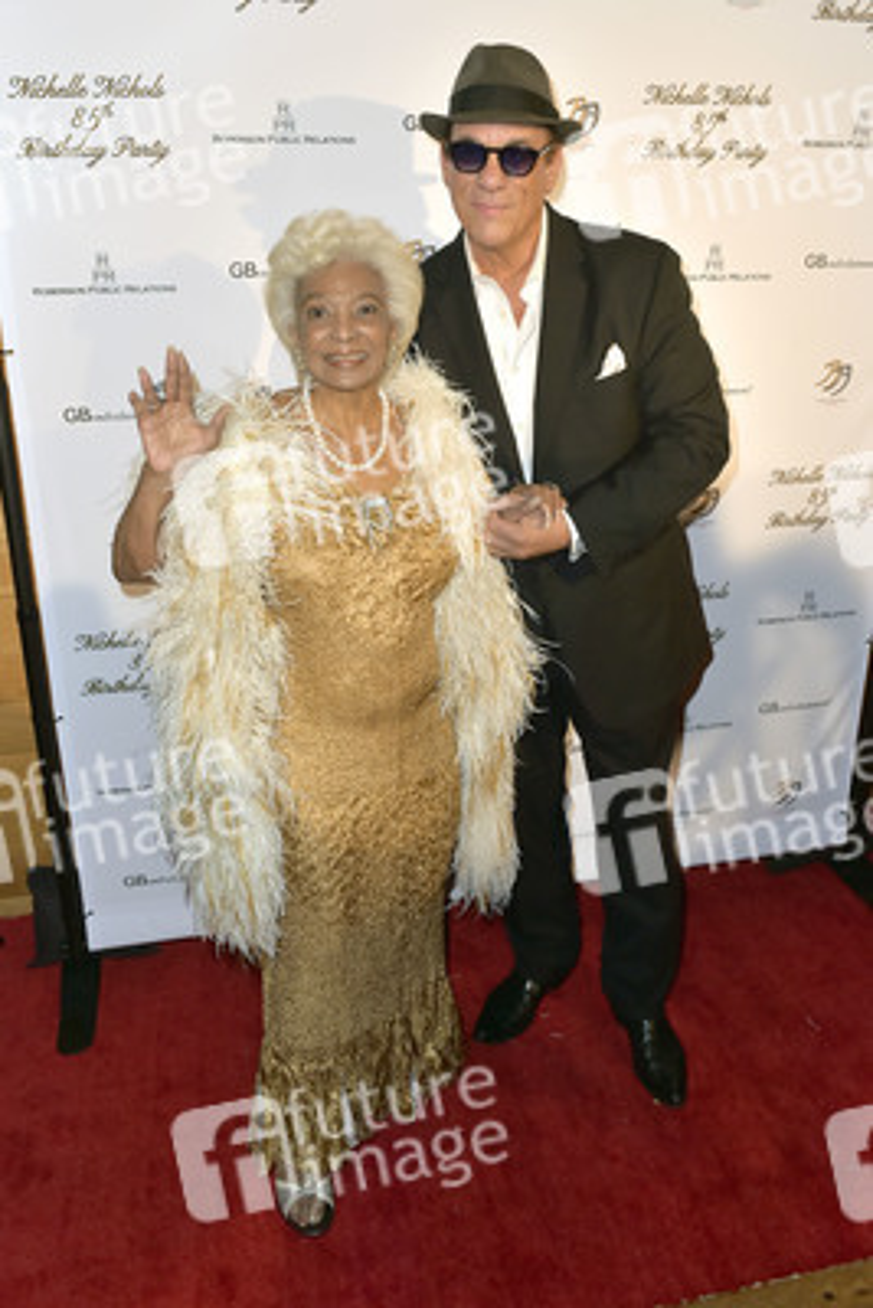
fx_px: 872
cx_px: 436
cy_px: 654
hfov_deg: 53.2
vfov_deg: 73.7
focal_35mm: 24
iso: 400
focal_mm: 24
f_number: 6.3
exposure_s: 1/320
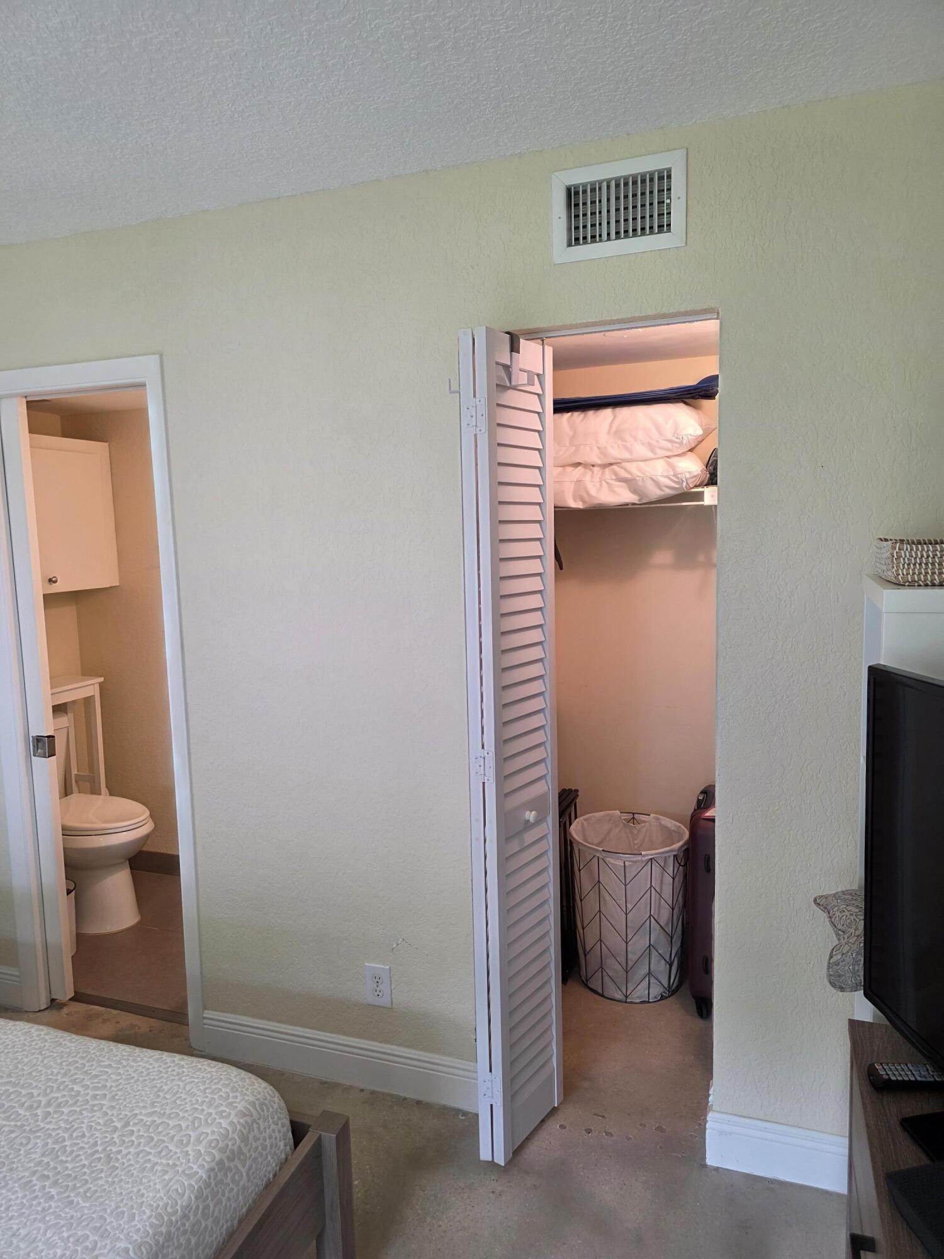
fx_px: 836
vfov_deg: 73.9
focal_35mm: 23
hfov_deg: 58.9
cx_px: 472
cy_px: 630
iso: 125
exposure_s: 1/120
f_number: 1.7
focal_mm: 6.3
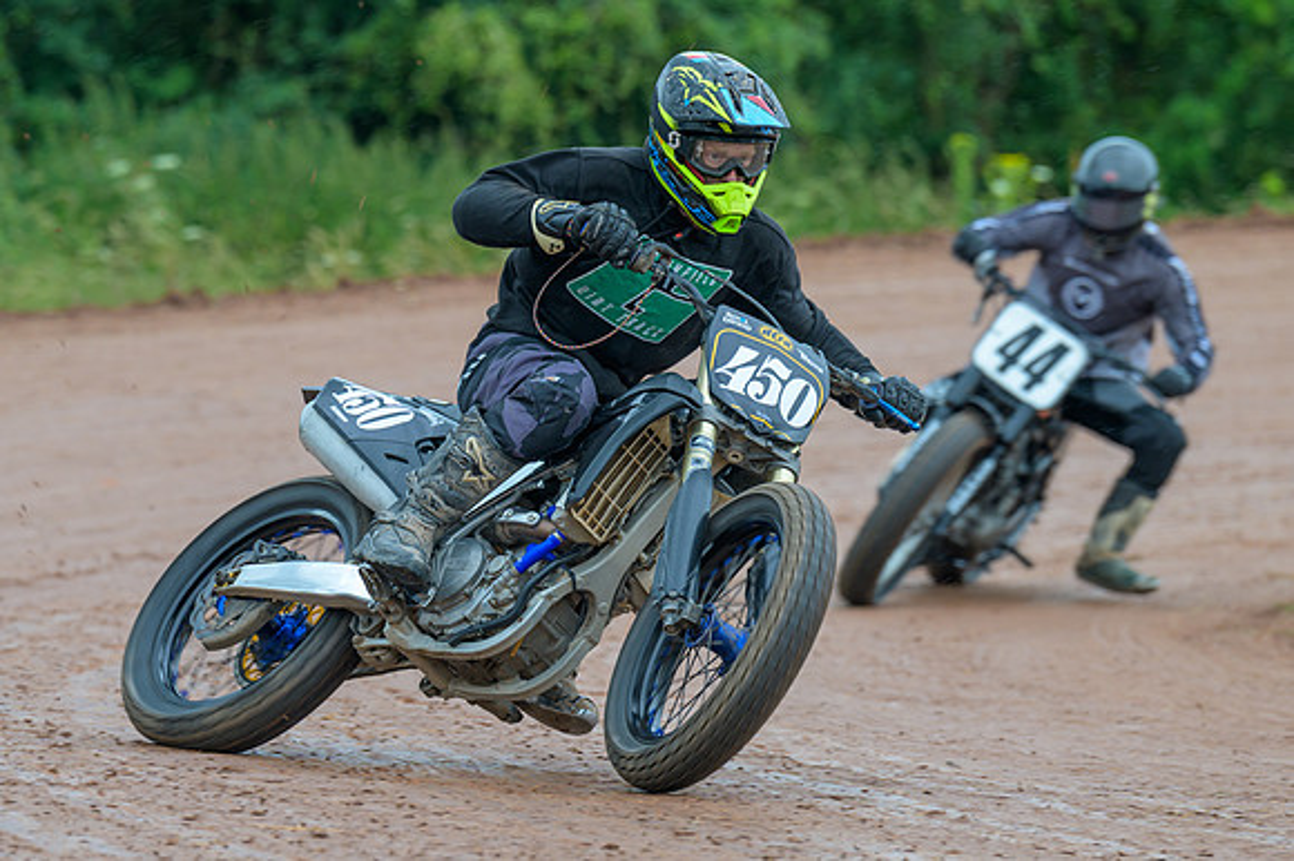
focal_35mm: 339
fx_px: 12193
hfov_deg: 6.1
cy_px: 450
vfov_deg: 4.0
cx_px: 562
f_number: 4
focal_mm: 200
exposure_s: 1/400
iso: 160
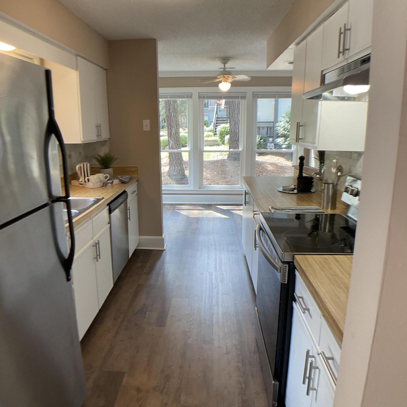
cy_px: 206
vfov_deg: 44.9
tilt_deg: -13.5
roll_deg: +0.2
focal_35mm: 37
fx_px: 492
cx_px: 192
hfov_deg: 44.9
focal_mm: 3
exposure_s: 1/60
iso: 50
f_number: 1.8
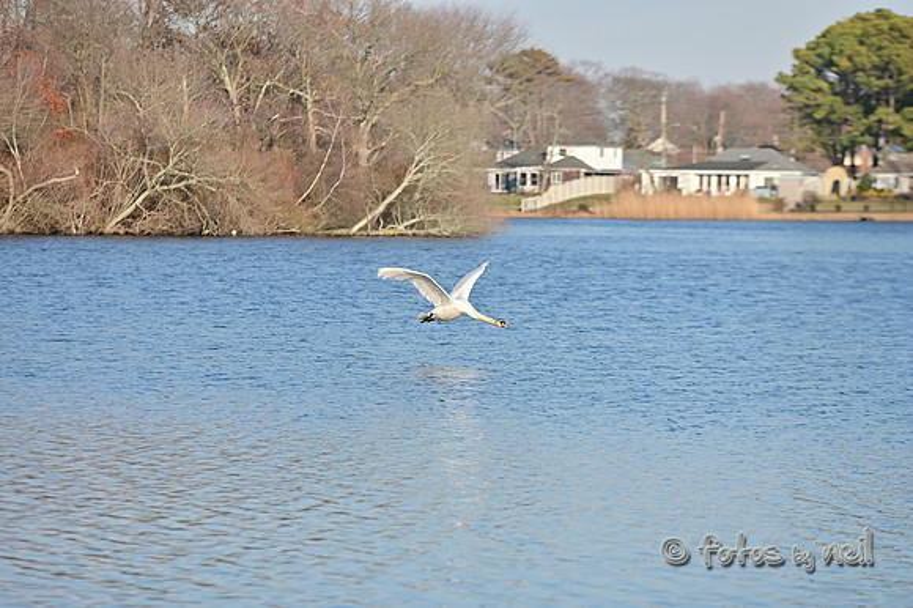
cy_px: 304
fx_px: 4689
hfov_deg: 11.1
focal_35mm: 185
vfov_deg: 7.4
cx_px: 456
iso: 100
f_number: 5
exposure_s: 1/800
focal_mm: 185
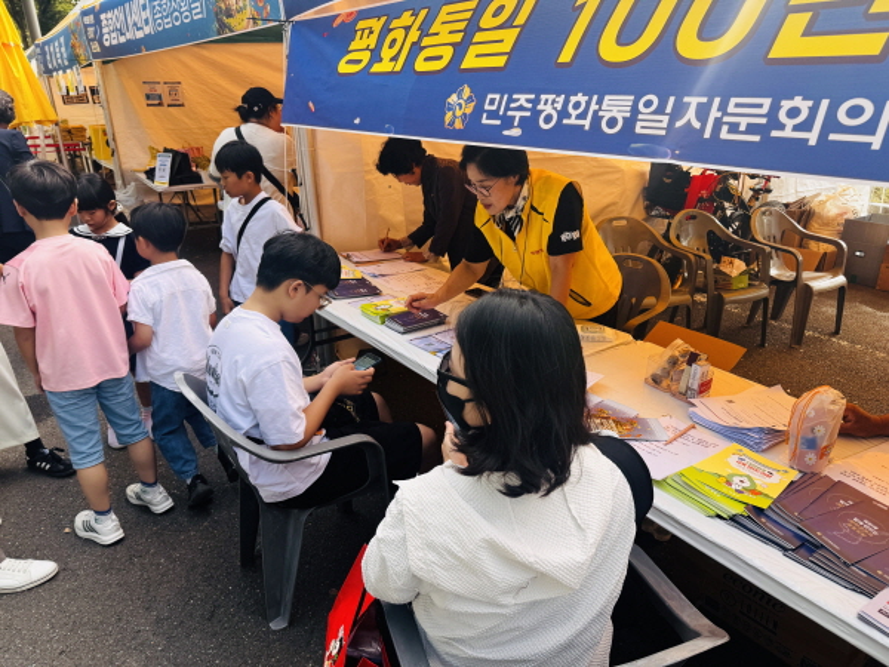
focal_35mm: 24
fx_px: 616
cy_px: 334
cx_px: 444
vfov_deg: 56.8
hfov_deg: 71.6
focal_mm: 6.76
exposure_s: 1/1524
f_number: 1.78
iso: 80
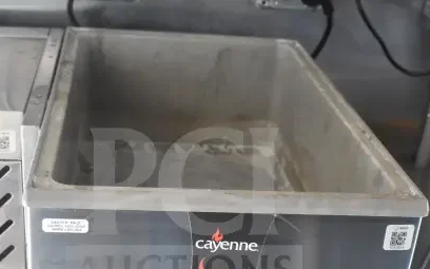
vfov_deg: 20.1
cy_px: 212
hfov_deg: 31.9
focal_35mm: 64
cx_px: 183
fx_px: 750
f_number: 5
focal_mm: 28
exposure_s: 1/100
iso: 6400
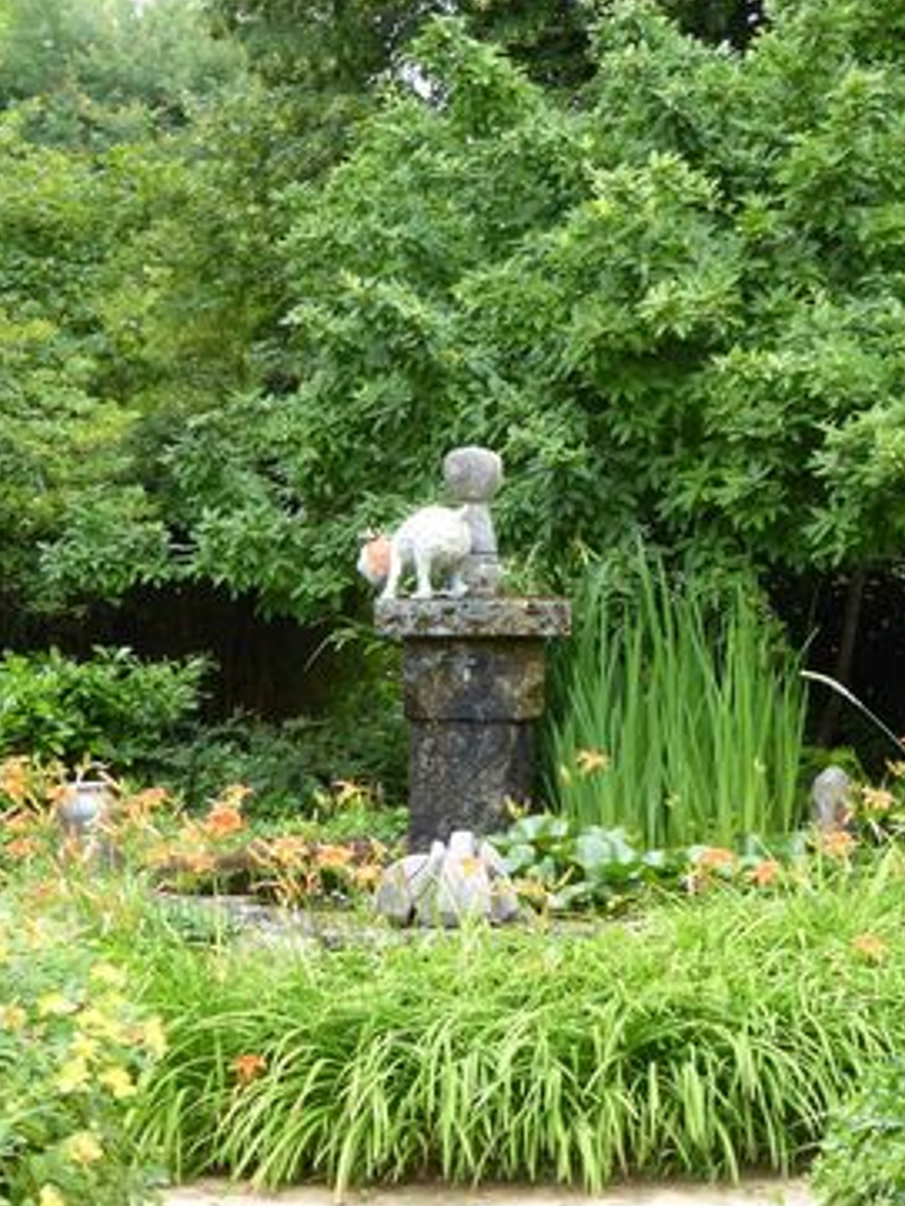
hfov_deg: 16.4
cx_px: 498
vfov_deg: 21.8
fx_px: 3135
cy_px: 613
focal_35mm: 90
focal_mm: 10.9
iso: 100
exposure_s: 1/60
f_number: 4.3
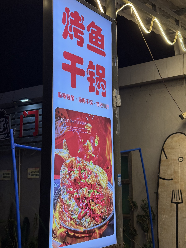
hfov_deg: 30.3
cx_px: 93
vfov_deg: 39.7
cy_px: 124
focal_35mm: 48
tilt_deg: +11.1
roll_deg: +1.1
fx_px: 344
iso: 50
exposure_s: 1/100
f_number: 1.78
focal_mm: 6.76
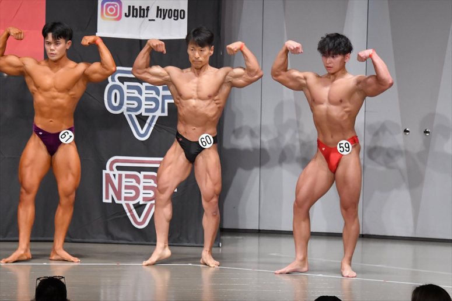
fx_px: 2535
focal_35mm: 202
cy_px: 150
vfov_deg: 6.8
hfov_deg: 10.2
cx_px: 226
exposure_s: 1/400
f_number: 5.6
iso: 6400
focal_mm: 135
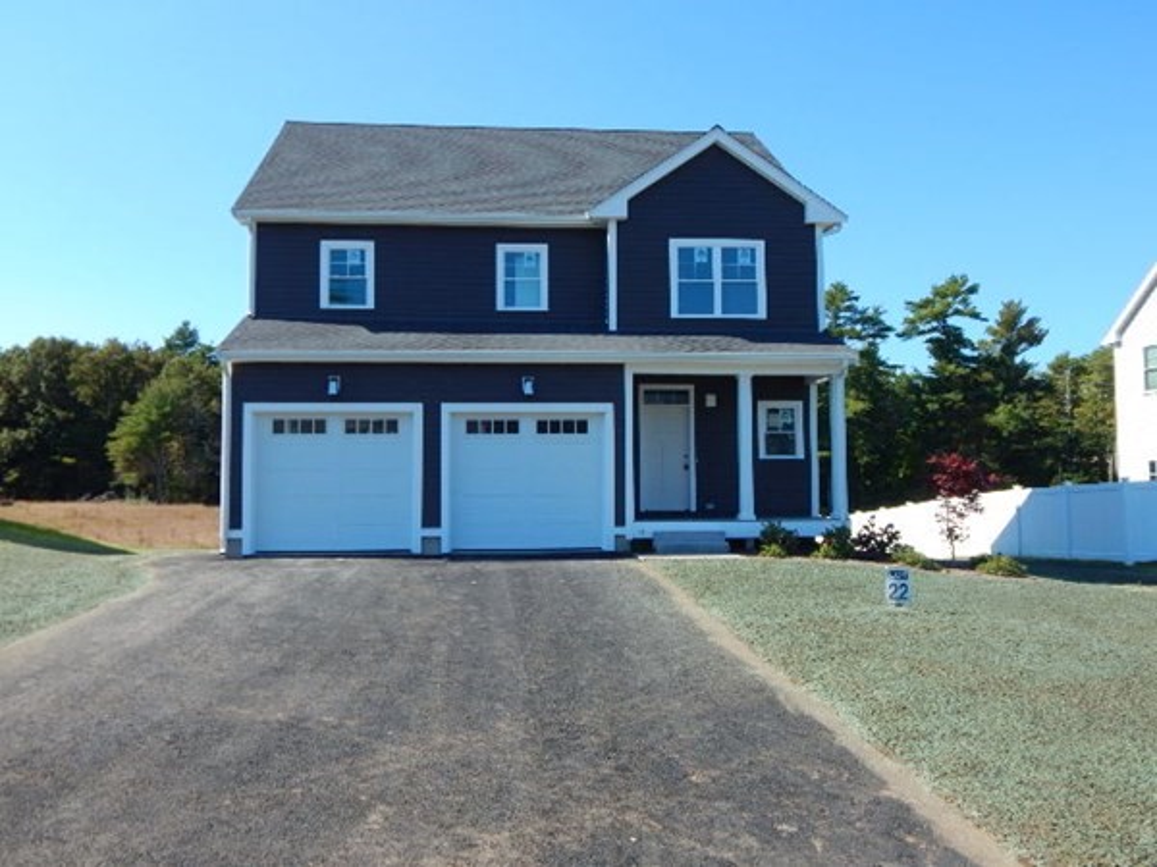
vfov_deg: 45.4
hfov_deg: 58.4
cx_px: 578
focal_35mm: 31
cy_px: 434
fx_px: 1036
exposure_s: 1/800
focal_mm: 5.6
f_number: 3.2
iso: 125
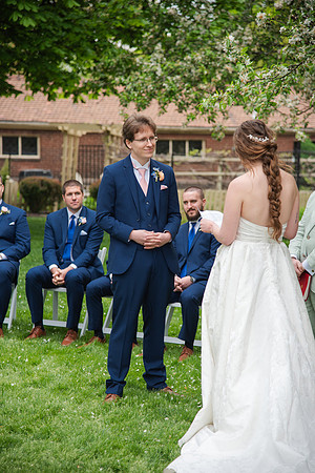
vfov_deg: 20.8
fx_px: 1286
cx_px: 158
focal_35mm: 98
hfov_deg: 14.0
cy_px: 236
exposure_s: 1/400
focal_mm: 98
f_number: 4
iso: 160
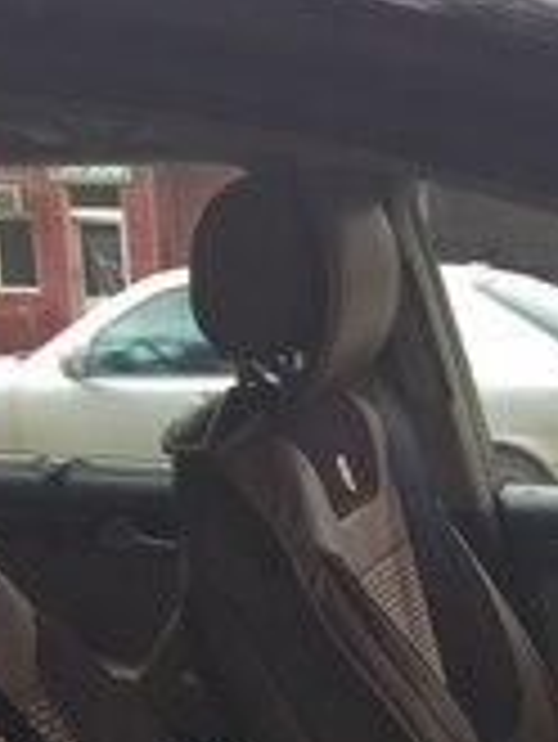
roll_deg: -1.1
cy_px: 881
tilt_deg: -17.0
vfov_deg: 21.0
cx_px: 702
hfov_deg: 16.2
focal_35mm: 87
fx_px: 1867
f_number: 2.2
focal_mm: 4.15
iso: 32
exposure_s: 1/295
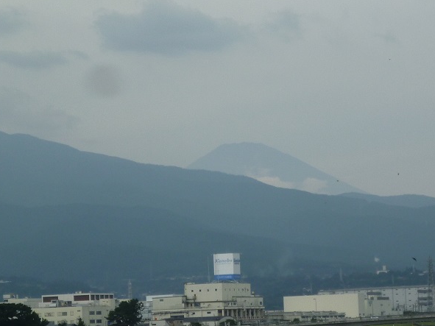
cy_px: 174
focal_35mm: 182
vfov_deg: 8.2
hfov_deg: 10.9
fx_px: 2287
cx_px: 214
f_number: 5.5
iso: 80
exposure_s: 1/500
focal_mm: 15.2
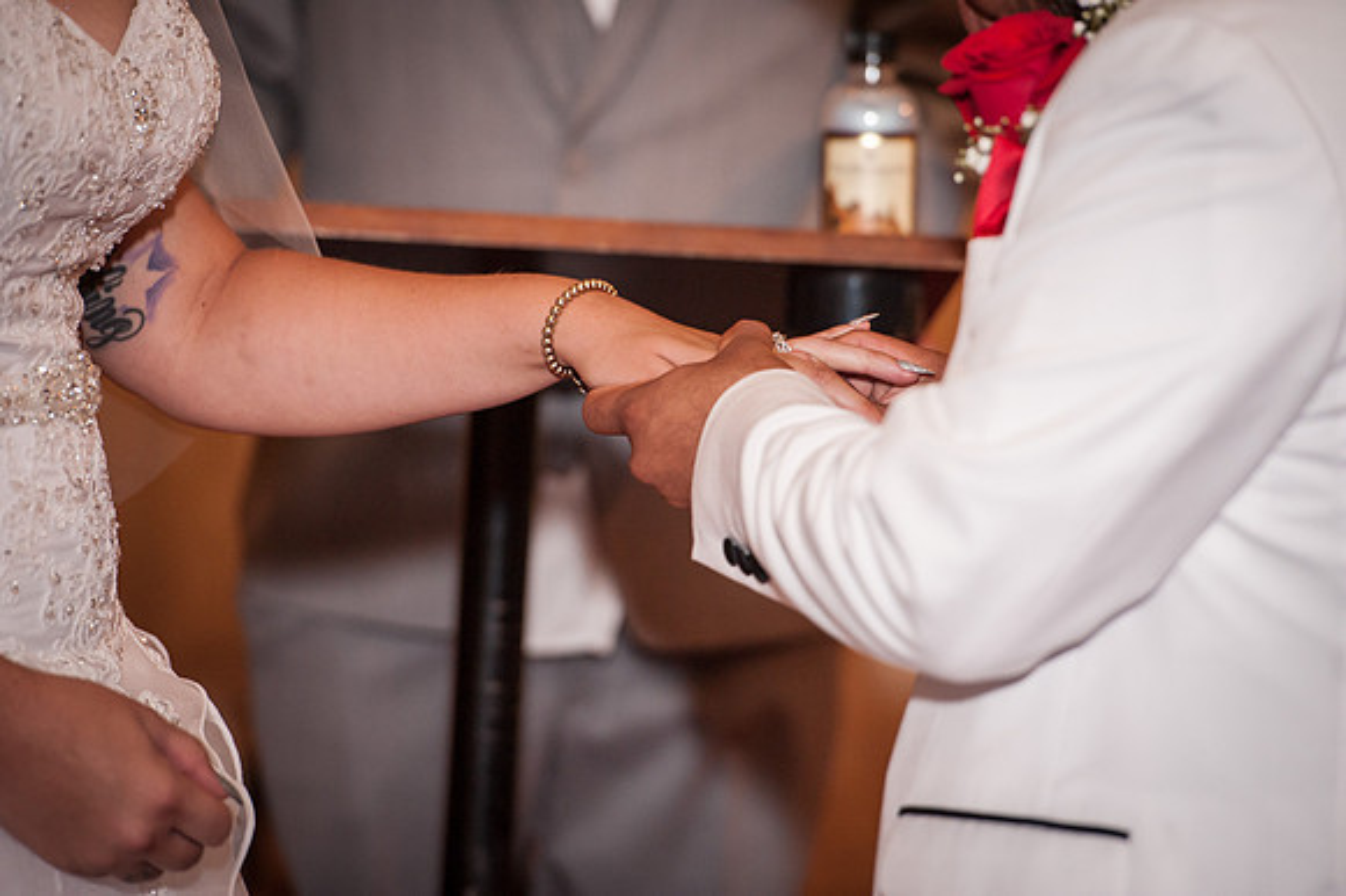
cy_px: 448
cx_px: 673
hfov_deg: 10.3
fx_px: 7473
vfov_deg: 6.9
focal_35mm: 200
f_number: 3.5
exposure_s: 1/100
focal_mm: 200
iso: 2500
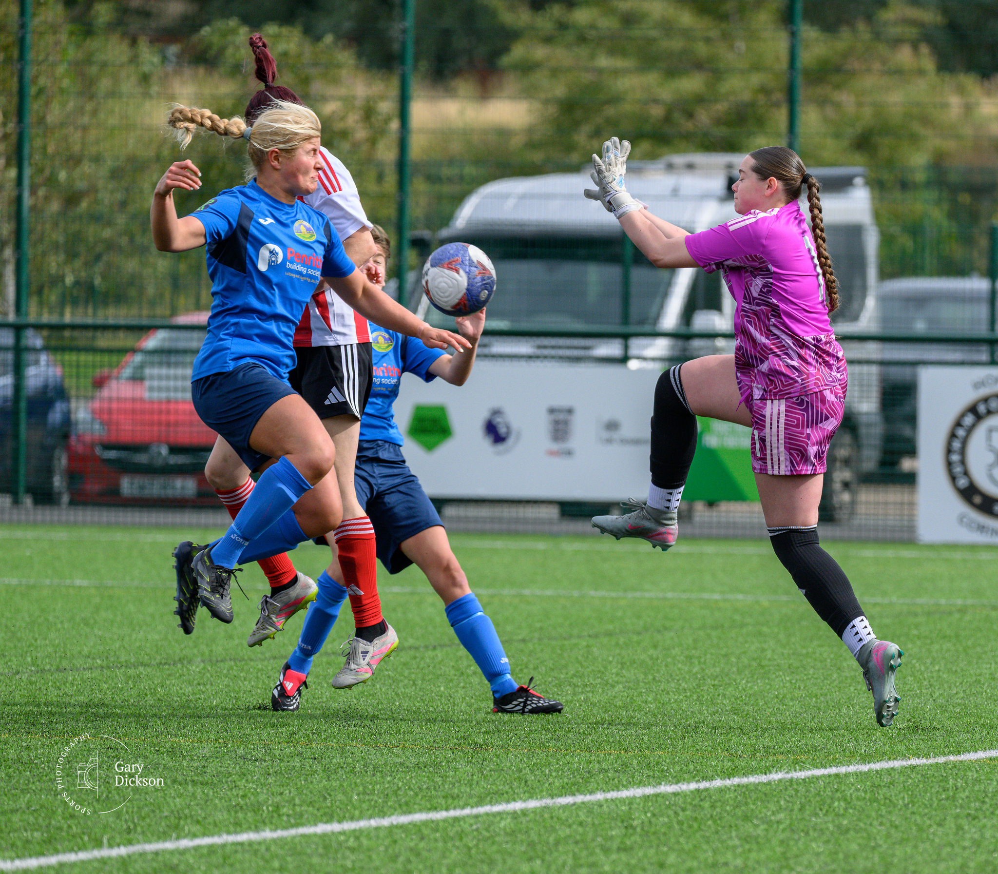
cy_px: 517
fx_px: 11729
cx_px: 786
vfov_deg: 4.3
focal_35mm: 383
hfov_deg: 4.9
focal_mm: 250
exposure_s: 1/2000
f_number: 5
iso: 720
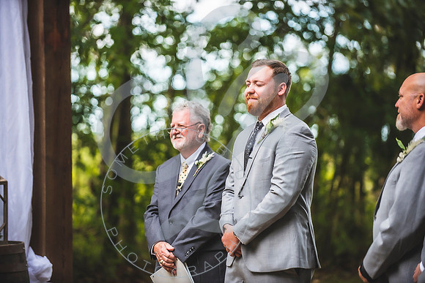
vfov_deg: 8.9
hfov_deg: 13.2
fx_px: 1830
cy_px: 142
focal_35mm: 155
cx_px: 212
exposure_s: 1/640
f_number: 2.8
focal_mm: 155
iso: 500
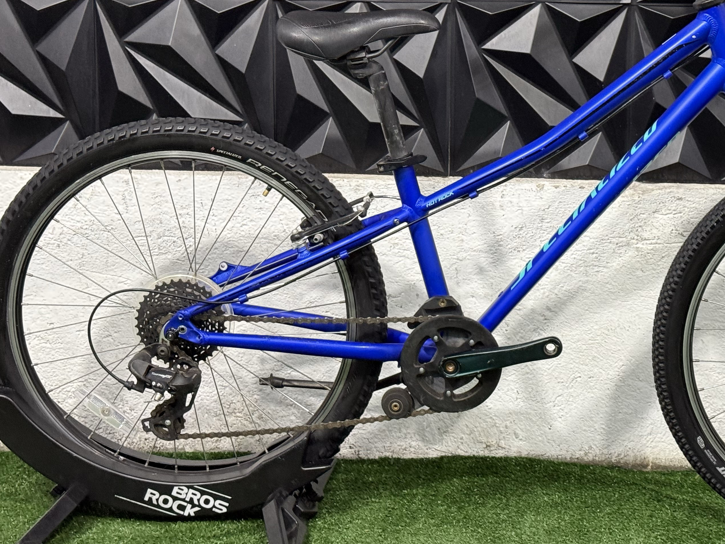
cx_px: 515
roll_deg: -1.8
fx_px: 1592
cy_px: 157
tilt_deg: -9.3
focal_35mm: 76
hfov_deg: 25.4
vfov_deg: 19.3
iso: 200
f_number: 1.78
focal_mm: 6.76
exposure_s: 1/60
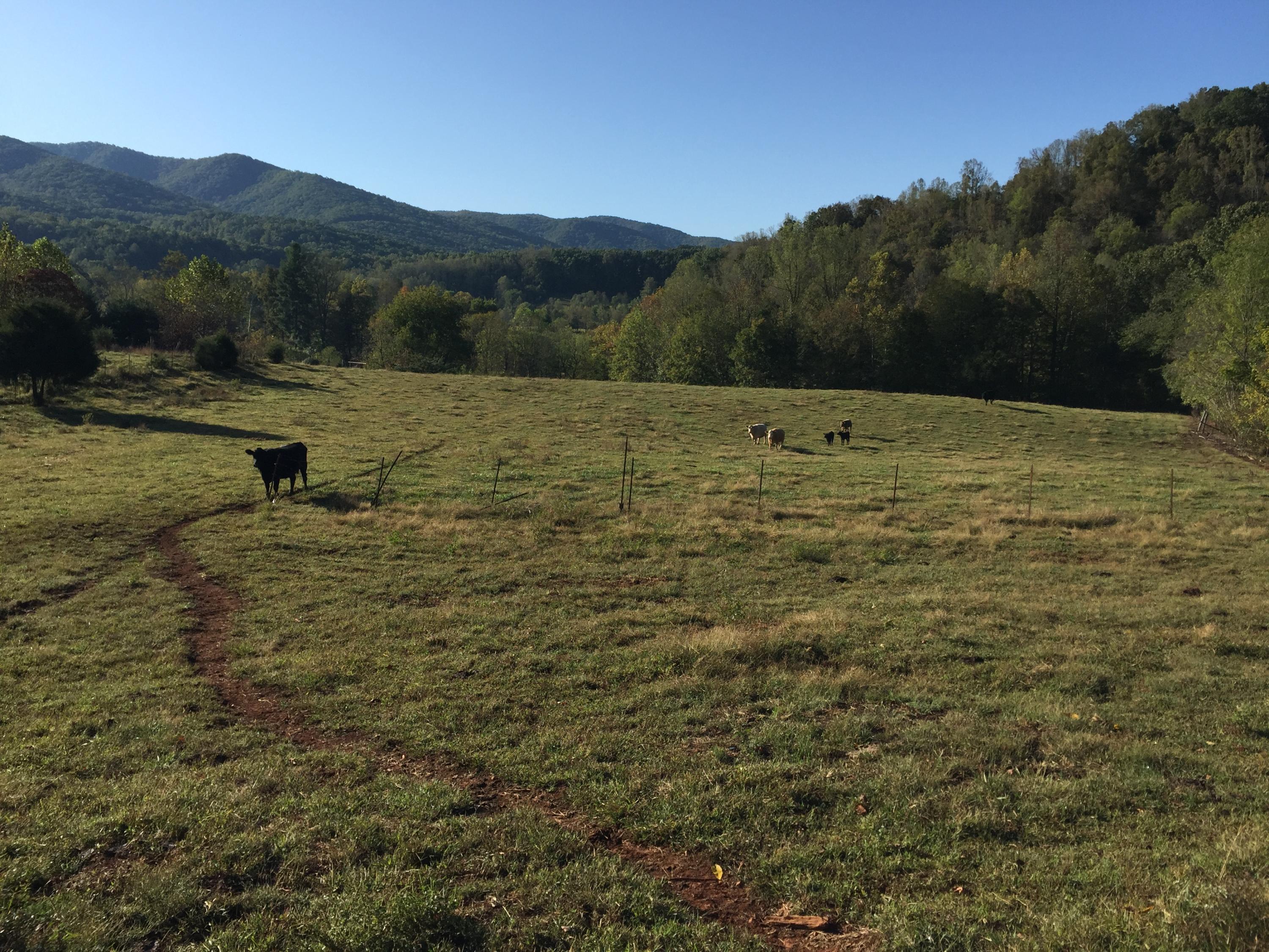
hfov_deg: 61.7
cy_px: 476
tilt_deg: -7.2
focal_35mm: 29
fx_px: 1063
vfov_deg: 48.2
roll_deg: -1.2
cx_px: 634
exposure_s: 1/1883
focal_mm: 4.15
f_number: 2.2
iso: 32
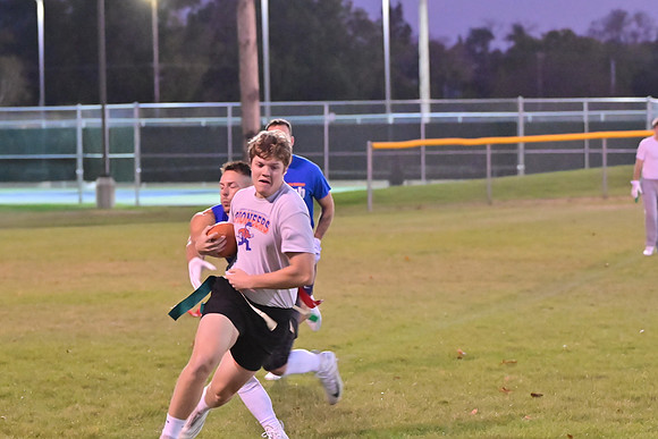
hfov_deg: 13.1
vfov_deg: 8.7
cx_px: 329
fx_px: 2870
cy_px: 220
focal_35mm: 157
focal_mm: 105
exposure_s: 1/320
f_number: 4
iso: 6400
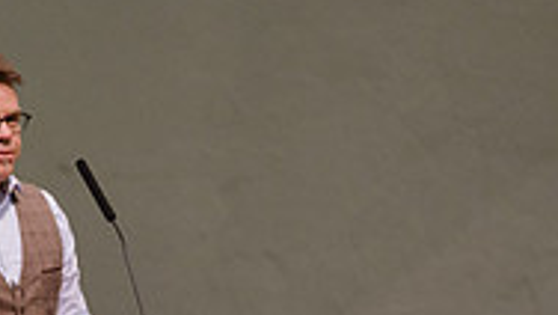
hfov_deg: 3.7
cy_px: 533
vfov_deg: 2.1
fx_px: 8572
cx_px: -92
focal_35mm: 579
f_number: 3.2
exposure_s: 1/125
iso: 1600
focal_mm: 119.2
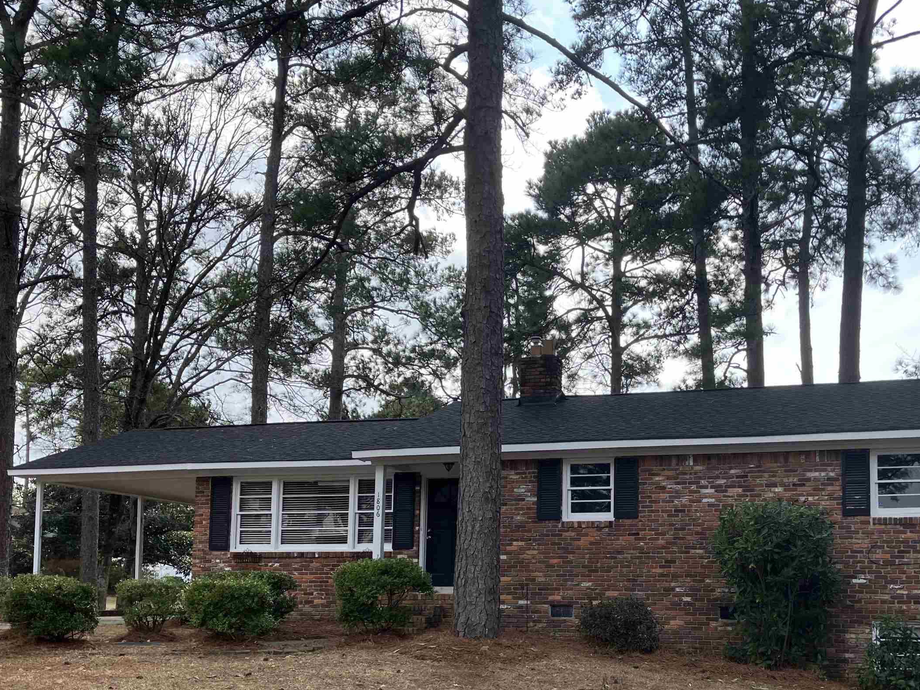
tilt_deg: +6.6
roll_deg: +0.1
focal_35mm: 41
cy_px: 495
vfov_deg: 34.6
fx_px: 1090
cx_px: 602
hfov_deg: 45.2
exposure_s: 1/917
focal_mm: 3.99
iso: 32
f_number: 1.8
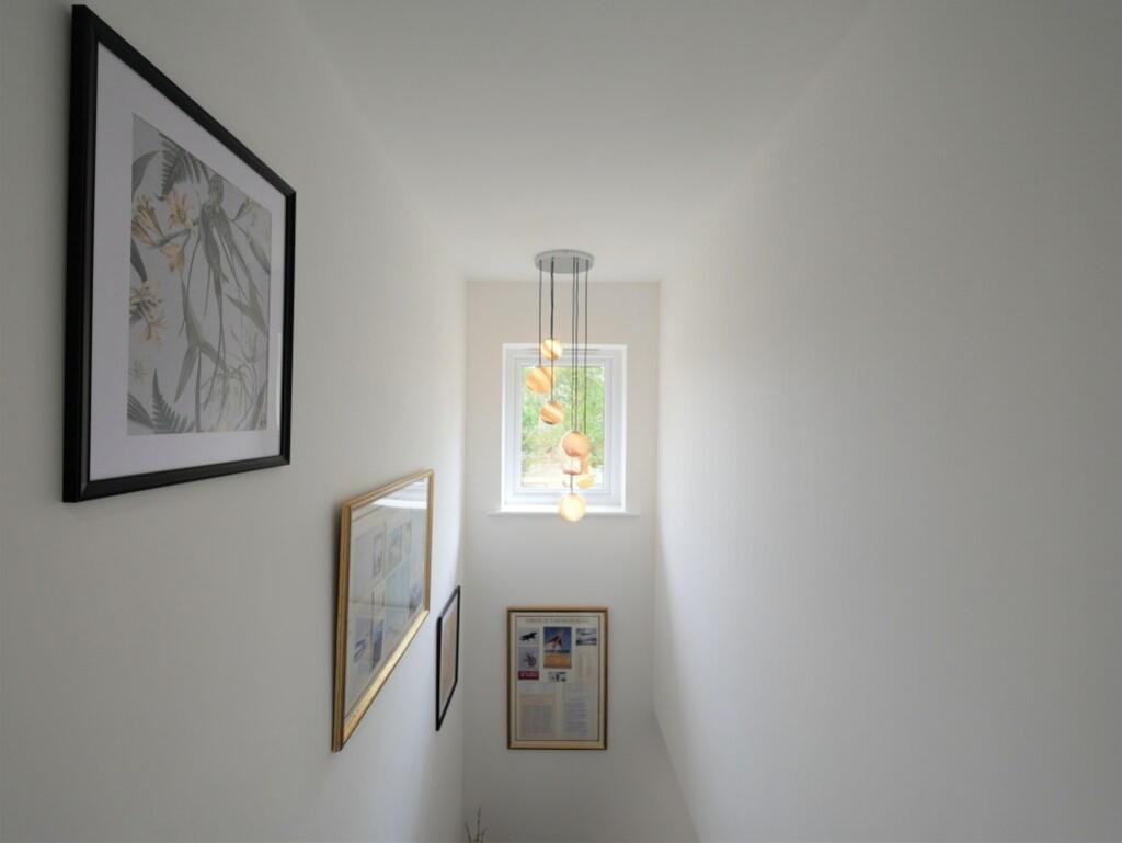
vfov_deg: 85.7
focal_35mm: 14
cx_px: 561
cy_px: 422
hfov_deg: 102.0
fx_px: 454
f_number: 4
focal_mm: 7
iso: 200
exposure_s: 1/125
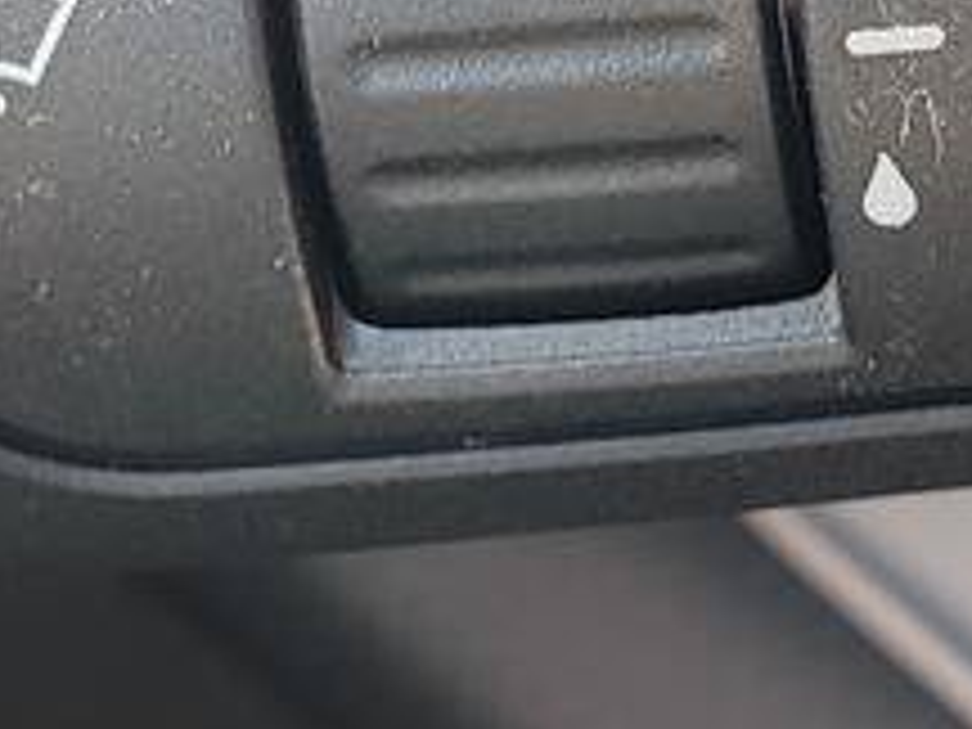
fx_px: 3454
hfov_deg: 16.0
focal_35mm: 123
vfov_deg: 11.8
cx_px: 634
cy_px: -90
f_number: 2.4
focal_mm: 4.3
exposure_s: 1/37
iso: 64
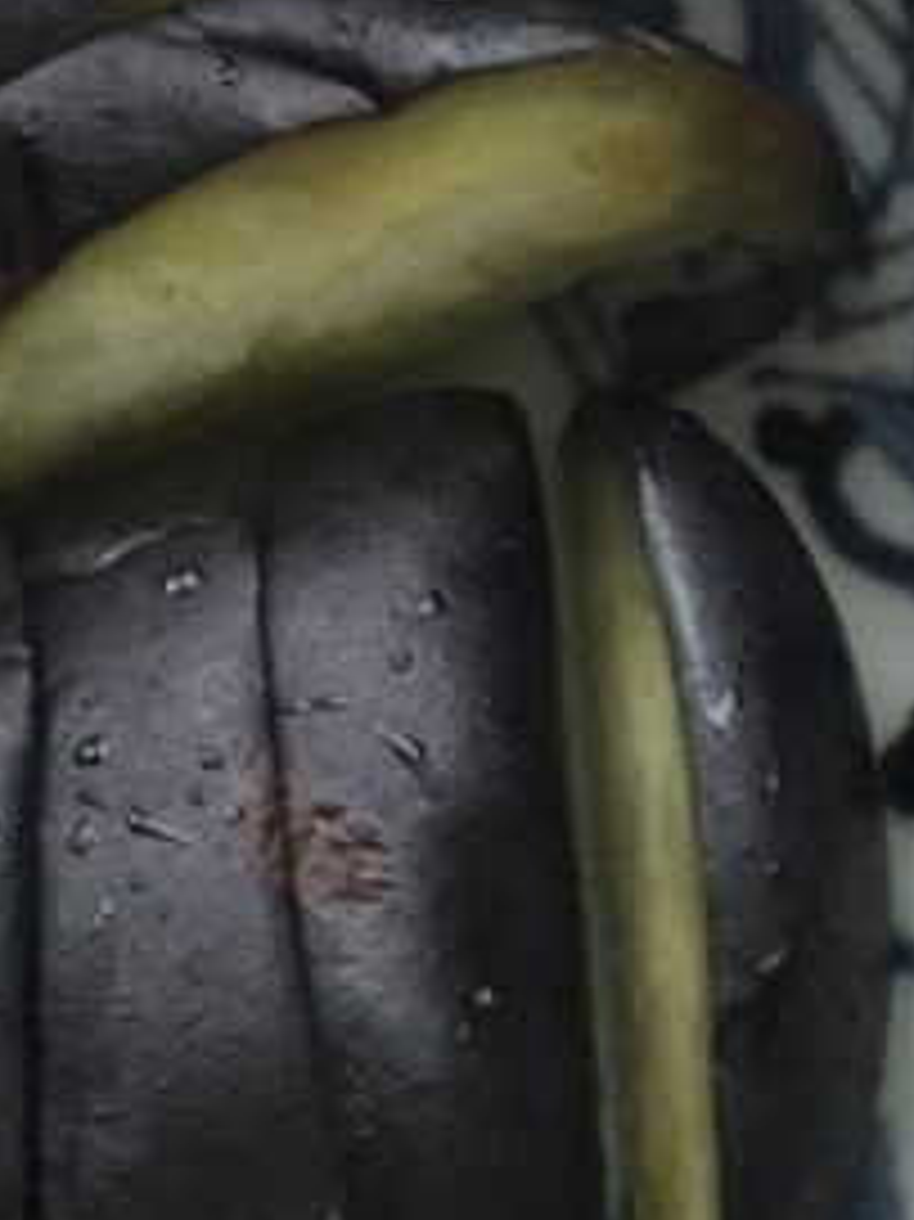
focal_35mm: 117
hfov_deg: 12.6
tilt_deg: -60.0
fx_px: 4122
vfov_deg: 16.3
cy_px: -131
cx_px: 95
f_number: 2.4
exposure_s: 1/30
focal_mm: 3.3
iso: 160
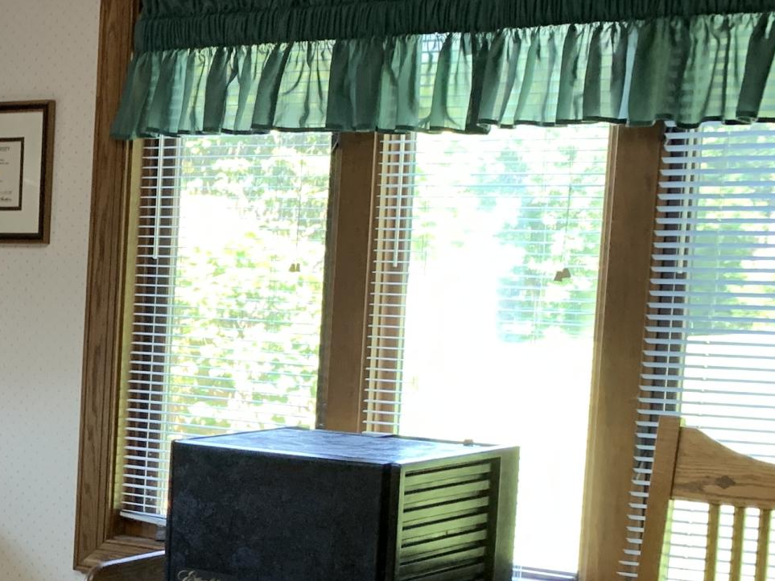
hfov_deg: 20.9
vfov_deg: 18.1
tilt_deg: -6.8
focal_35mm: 81
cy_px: 441
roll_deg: -1.0
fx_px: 1813
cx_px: -344
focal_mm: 4.25
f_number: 1.8
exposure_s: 1/60
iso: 160
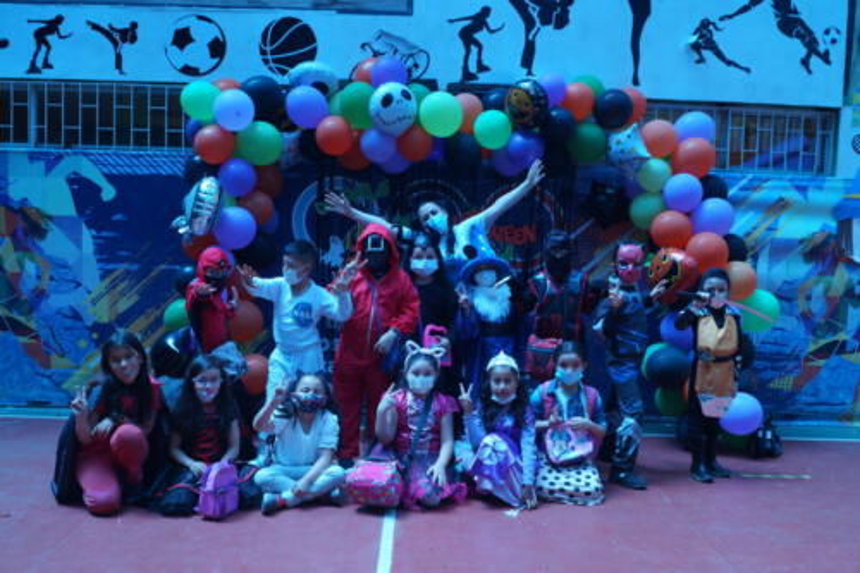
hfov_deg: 53.1
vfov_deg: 36.8
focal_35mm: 36
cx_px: 430
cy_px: 286
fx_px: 860
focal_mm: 24
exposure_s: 1/60
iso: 250
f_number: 9
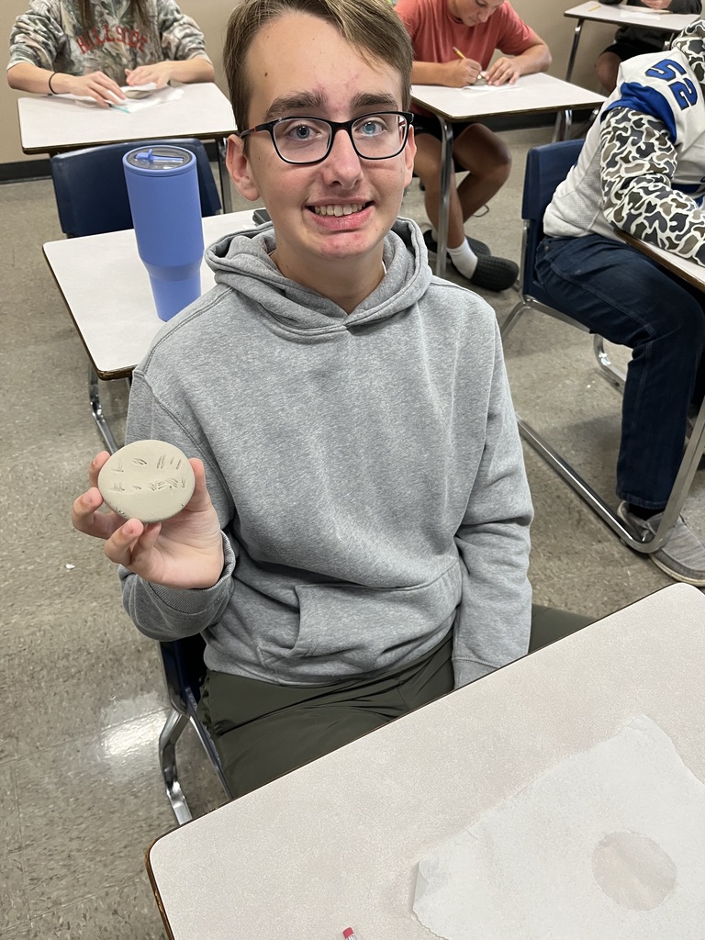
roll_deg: -1.7
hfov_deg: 53.1
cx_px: 352
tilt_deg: -41.6
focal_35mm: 26
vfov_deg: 67.3
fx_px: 706
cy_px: 470
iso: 160
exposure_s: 1/60
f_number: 1.6
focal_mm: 5.1
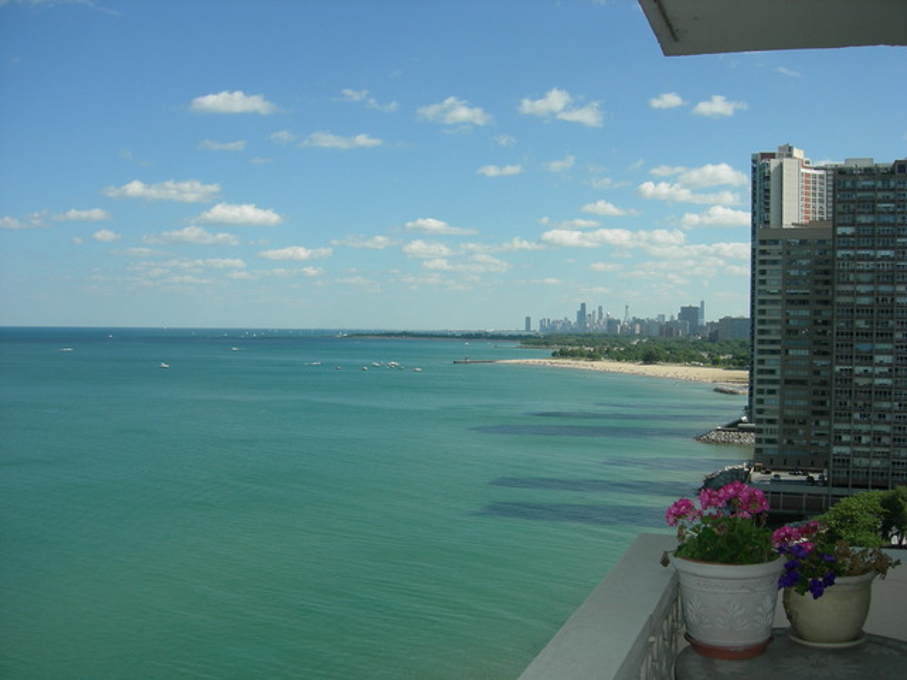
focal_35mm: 36
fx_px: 943
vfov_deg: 39.7
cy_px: 340
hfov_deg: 51.4
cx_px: 454
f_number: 3.4
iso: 64
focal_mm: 7.5
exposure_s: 1/984
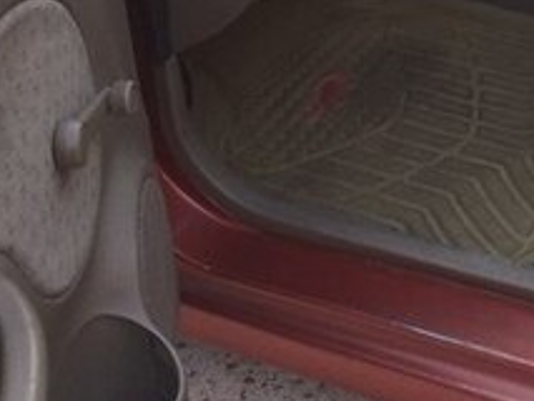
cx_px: 549
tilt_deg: -27.3
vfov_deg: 15.7
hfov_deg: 20.9
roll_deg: -0.2
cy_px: -112
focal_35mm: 90
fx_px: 1389
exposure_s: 1/33
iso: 32
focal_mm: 4.15
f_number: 2.2
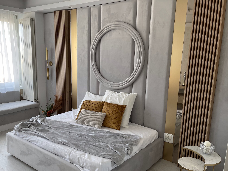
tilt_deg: -11.0
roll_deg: -2.0
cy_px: 95
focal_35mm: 31
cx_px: 105
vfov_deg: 45.4
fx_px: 204
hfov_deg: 58.3
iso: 80
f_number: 1.6
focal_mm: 5.1
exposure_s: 1/121
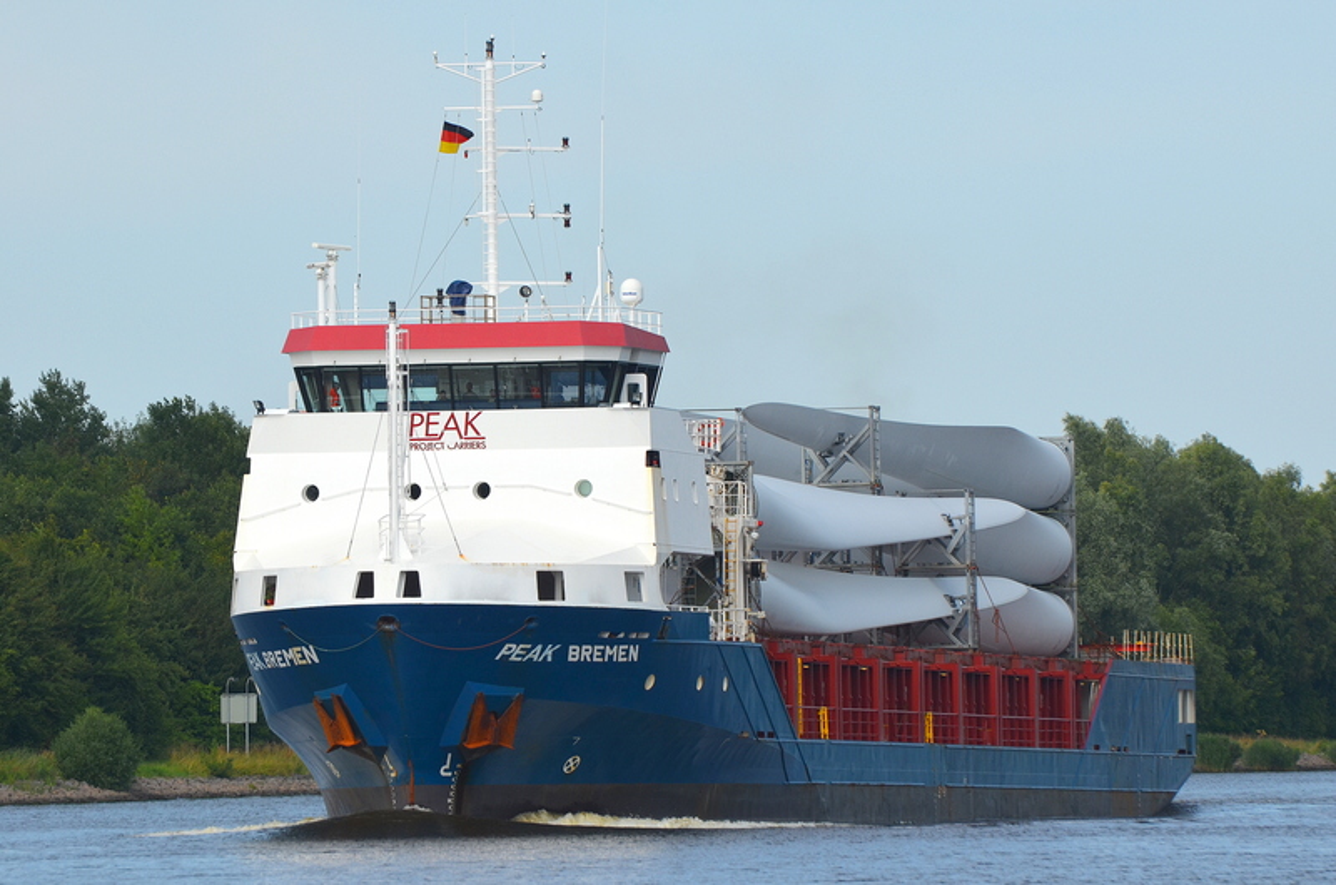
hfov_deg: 5.7
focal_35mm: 360
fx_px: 13333
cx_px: 668
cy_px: 442
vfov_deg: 3.8
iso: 200
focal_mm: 240
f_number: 8
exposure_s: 1/1000
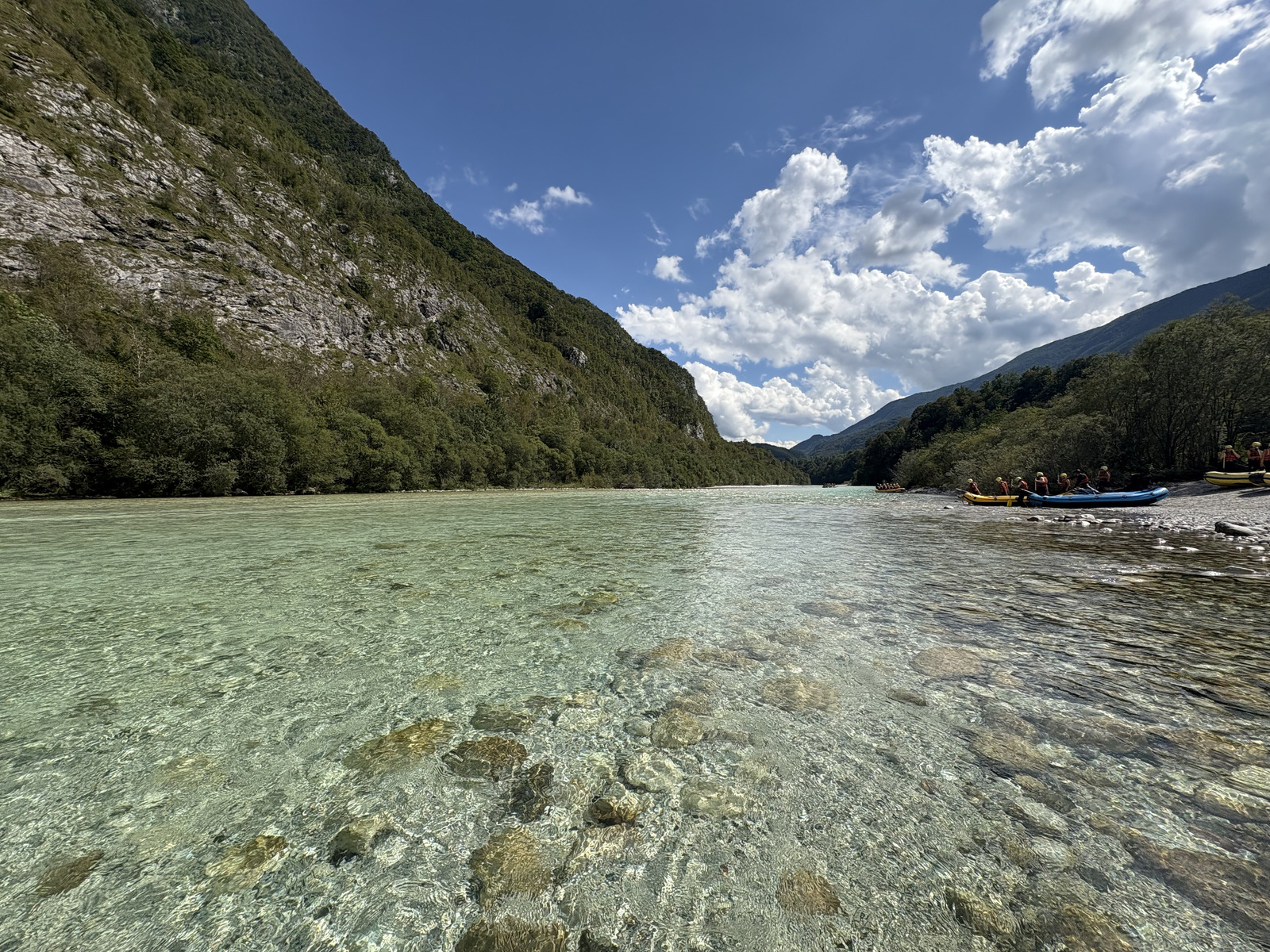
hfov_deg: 102.1
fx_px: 514
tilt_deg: +1.0
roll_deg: +0.0
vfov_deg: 85.7
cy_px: 476
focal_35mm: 14
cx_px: 635
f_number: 2.2
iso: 50
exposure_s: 1/3390
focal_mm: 2.22
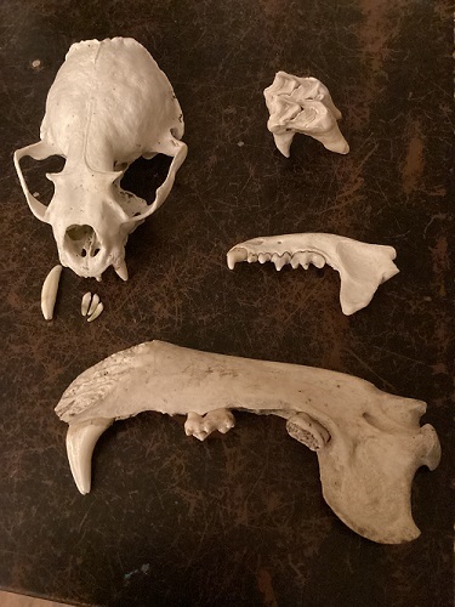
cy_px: 304
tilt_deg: -64.7
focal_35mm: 31
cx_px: 228
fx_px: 543
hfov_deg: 45.4
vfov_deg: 58.4
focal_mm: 3.3
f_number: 2.4
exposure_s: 1/17
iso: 800
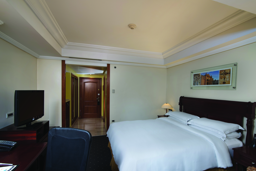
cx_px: 142
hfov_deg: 89.6
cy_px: 94
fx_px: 128
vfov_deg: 67.3
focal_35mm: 18
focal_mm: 16
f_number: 8
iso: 100
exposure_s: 1/2.5
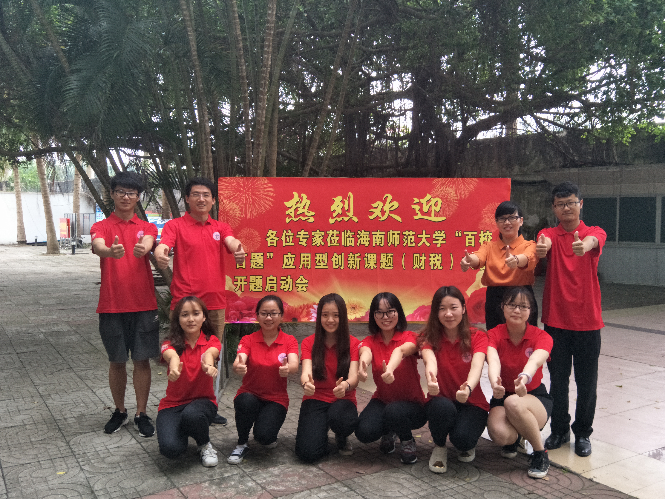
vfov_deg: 54.9
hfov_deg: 69.4
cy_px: 246
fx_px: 480
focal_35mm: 25
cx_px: 341
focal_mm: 4.1
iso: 219
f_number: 1.7
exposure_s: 1/33
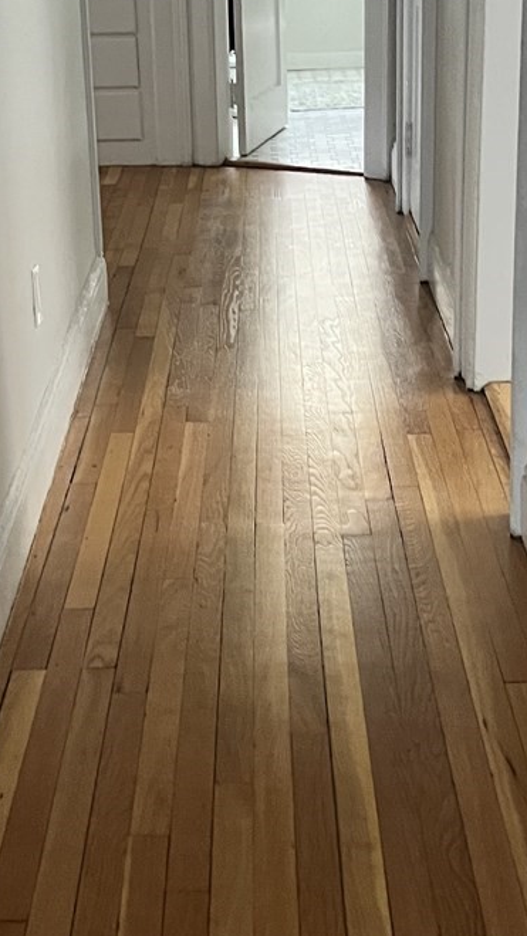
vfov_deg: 31.8
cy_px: 410
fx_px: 1639
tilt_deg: -18.1
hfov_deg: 18.3
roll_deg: +2.5
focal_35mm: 66
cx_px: 236
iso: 500
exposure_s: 1/60
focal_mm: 5.7
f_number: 1.5
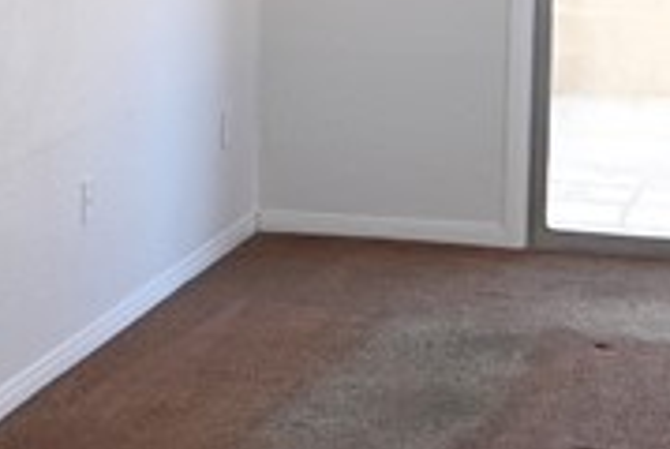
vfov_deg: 11.5
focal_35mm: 118
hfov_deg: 17.1
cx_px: 112
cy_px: 7
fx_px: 2200
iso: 140
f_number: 3.8
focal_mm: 13
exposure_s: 1/20
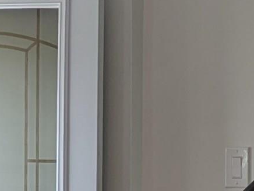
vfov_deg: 8.3
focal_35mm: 176
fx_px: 1291
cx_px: 198
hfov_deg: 11.2
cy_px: 286
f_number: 1.89
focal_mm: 5.43
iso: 59
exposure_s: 1/285
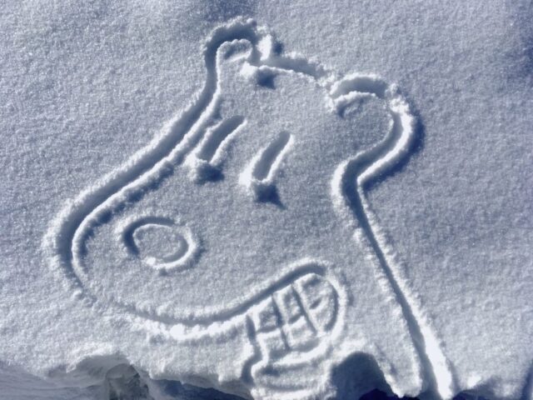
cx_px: 266
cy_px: 200
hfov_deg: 61.7
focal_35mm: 29
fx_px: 447
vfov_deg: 48.2
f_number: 2.2
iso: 25
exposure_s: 1/5128
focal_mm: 4.15
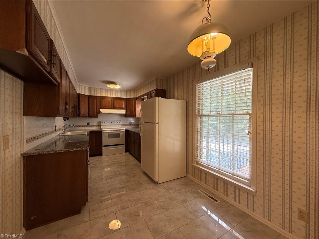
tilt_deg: -1.2
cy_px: 120
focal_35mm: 14
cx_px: 160
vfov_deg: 85.7
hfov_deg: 102.1
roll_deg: -0.6
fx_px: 129
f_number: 2.2
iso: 160
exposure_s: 1/120
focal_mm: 2.22
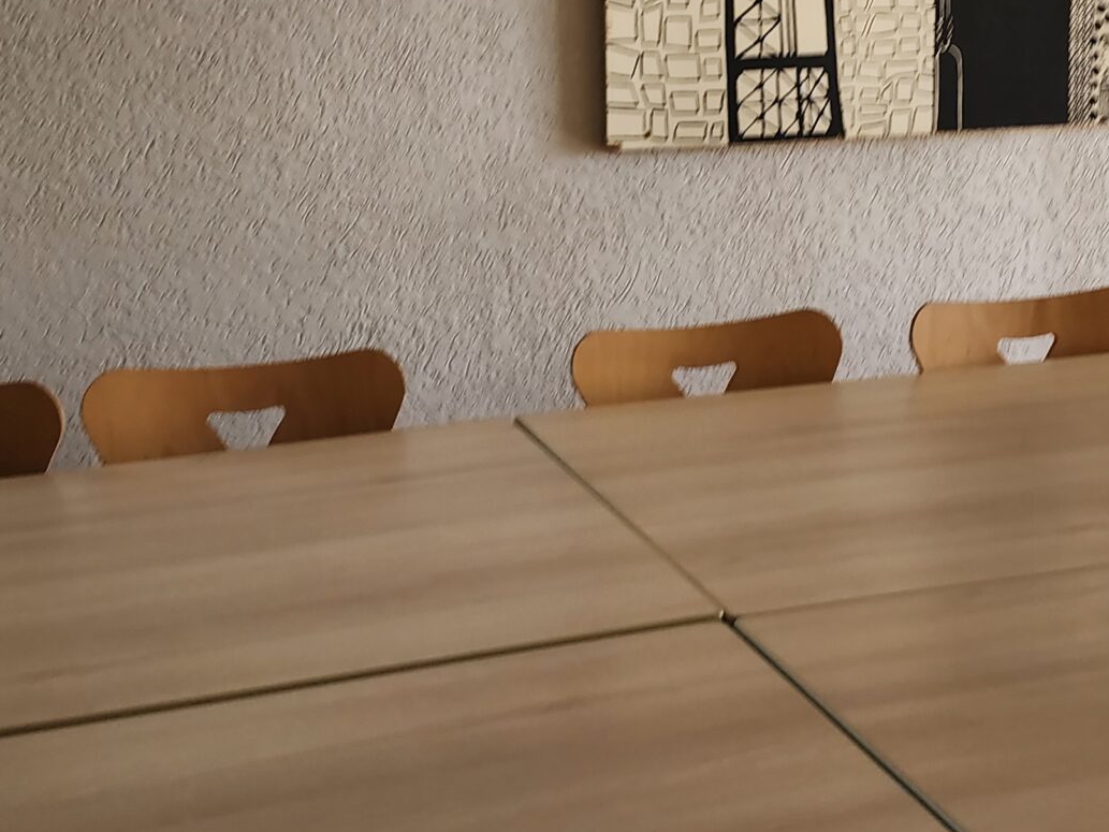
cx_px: 652
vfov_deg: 25.3
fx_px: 1826
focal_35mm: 57
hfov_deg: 33.7
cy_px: 176
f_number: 1.8
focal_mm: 6.4
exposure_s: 1/100
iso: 64
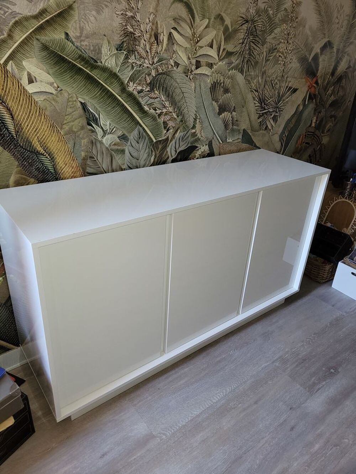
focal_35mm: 26
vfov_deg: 67.3
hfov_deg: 53.1
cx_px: 178
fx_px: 356
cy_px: 237
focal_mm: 5.4
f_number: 1.8
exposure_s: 1/24
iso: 100
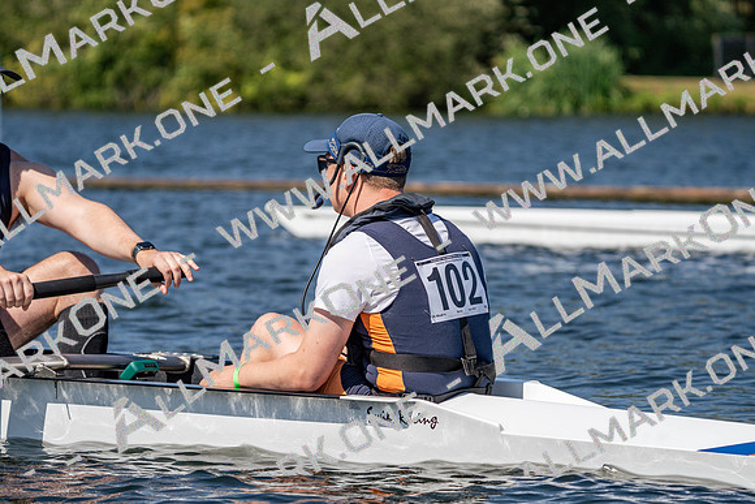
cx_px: 378
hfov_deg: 10.3
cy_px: 252
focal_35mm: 200
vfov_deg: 6.9
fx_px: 4195
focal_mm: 200
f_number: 5.6
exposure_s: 1/2000
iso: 160
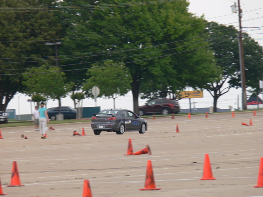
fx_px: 3191
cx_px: 132
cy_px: 98
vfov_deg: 3.5
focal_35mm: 420
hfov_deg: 4.7
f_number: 5.6
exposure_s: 1/160
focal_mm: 88.8
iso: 80
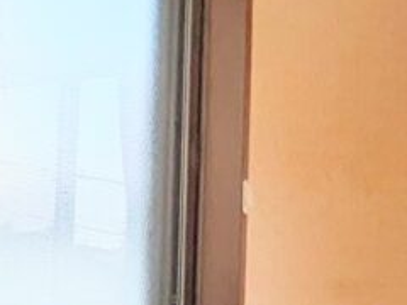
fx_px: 1317
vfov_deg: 13.2
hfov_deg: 16.4
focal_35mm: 112
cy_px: 195
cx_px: 556
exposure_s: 1/1106
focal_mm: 1.85
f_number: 2.2
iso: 54
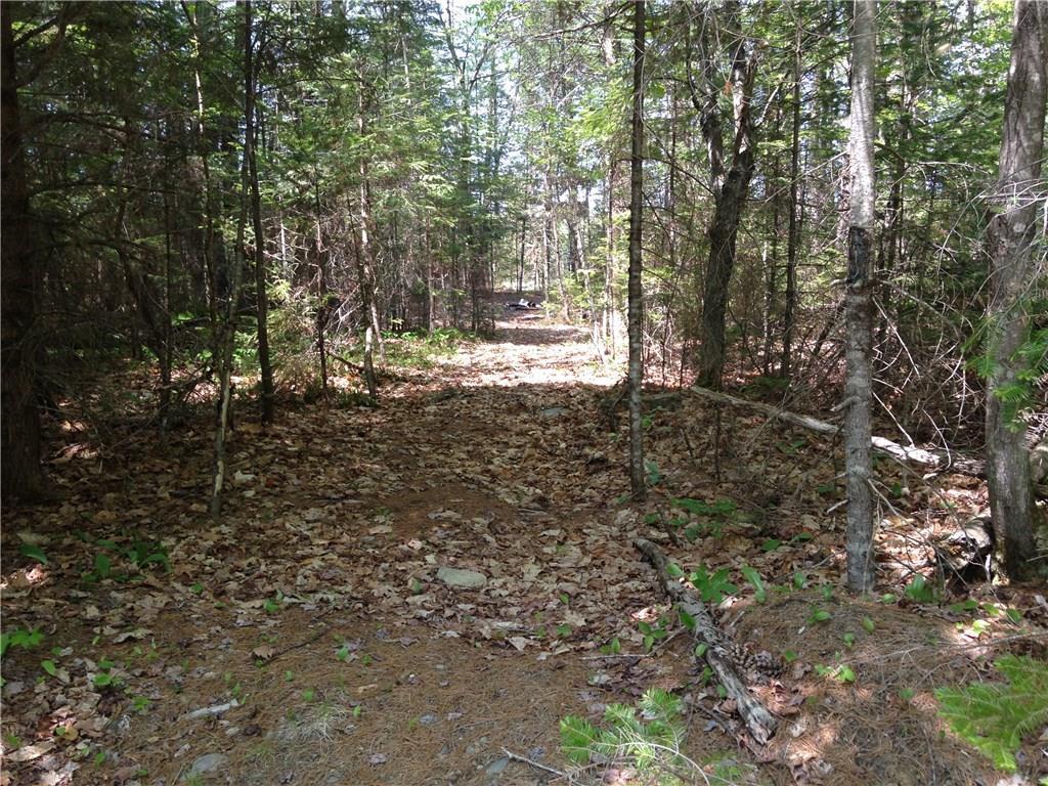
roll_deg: +1.8
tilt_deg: -8.0
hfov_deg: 55.4
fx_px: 999
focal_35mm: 33
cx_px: 524
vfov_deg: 42.9
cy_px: 393
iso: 50
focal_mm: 4.12
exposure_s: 1/120
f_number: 2.4
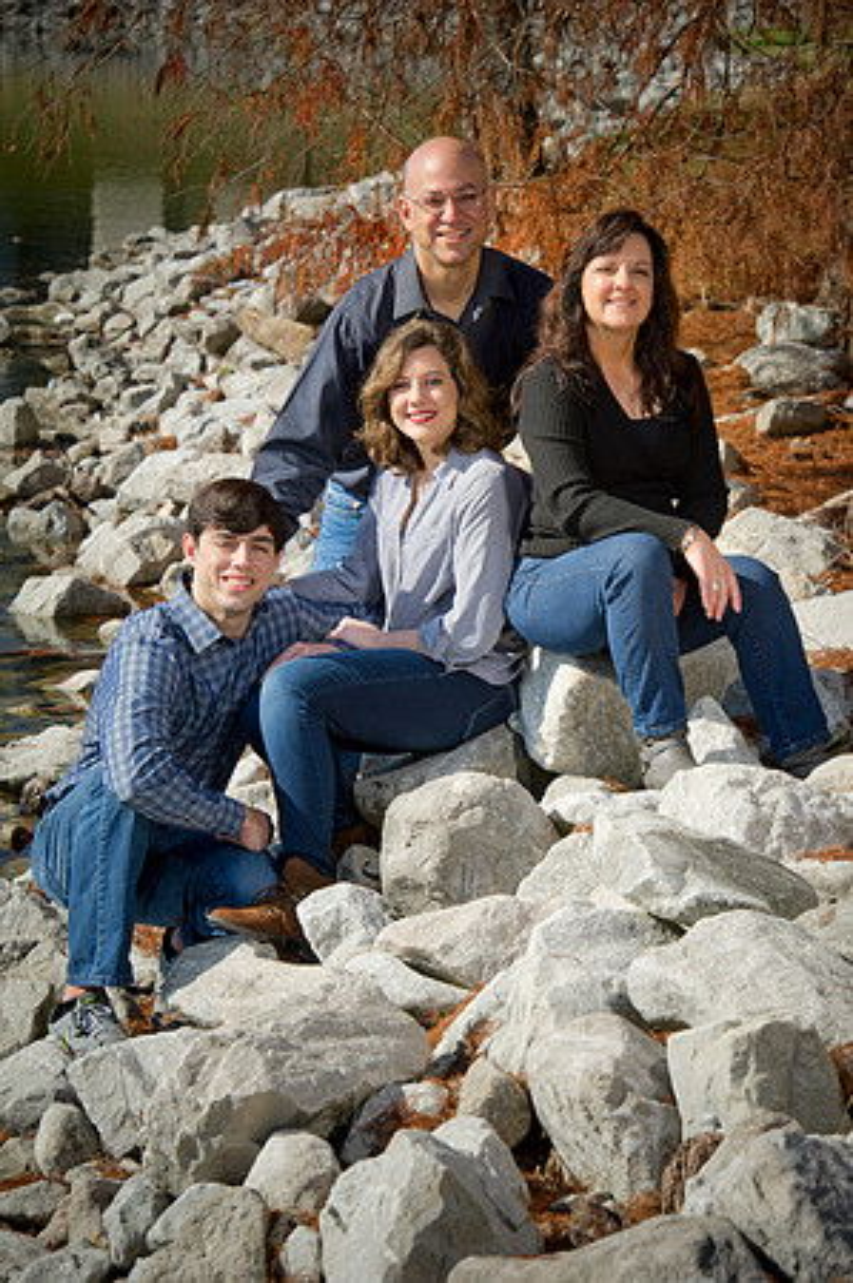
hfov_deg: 10.9
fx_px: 4453
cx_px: 426
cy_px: 642
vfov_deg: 16.4
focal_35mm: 125
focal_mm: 125
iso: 200
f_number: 9
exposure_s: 1/400
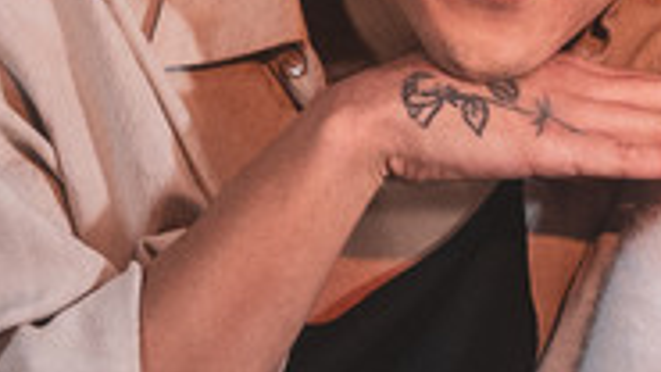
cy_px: 74
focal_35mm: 271
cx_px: 1110
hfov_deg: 7.8
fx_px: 4749
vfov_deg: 4.5
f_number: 4
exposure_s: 1/125
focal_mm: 33.1
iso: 1250
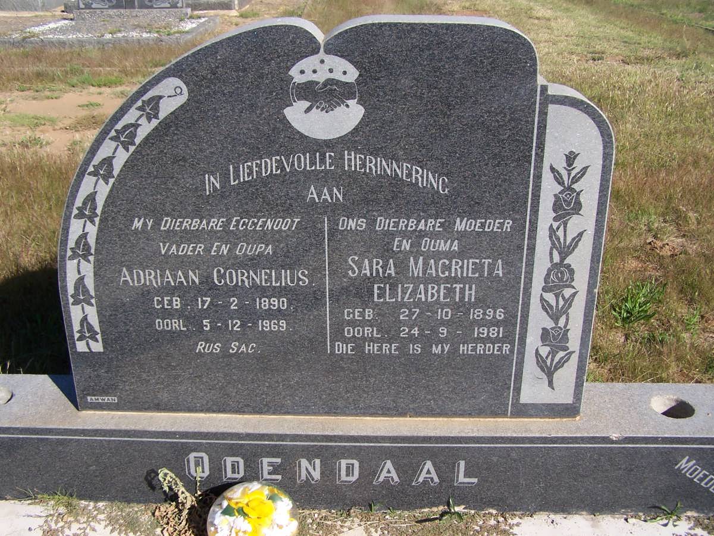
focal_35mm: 38
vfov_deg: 37.7
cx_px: 357
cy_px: 268
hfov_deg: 49.0
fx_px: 784
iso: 80
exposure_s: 1/750
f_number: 4
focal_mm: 6.3
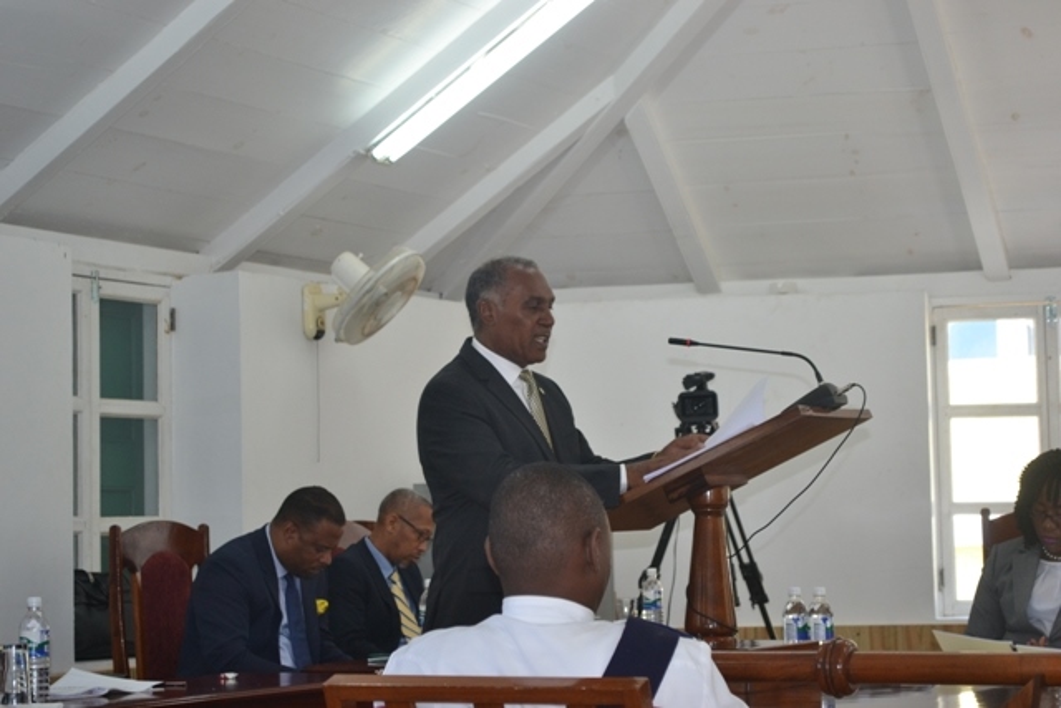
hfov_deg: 24.6
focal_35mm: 82
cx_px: 530
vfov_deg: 16.6
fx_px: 2432
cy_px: 354
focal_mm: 55
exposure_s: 1/60
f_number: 5.6
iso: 450
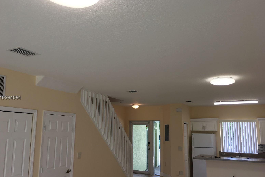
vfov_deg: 42.3
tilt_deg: +9.0
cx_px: 131
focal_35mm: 31
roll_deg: -0.7
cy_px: 98
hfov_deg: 60.3
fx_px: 228
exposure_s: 1/40
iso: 25
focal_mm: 4.15
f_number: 2.2
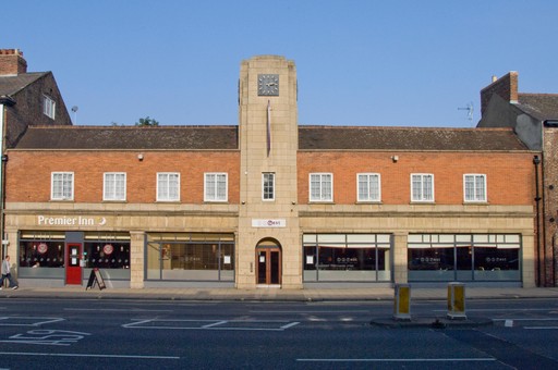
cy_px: 185
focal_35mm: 30
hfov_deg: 62.0
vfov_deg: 43.5
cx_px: 279
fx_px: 464
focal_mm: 20
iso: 200
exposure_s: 1/250
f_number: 13
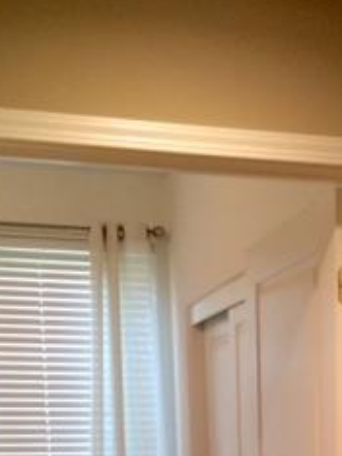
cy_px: 578
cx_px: 328
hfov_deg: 18.2
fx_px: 1042
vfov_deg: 22.4
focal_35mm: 79
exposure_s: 1/30
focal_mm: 4.15
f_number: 2.2
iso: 200
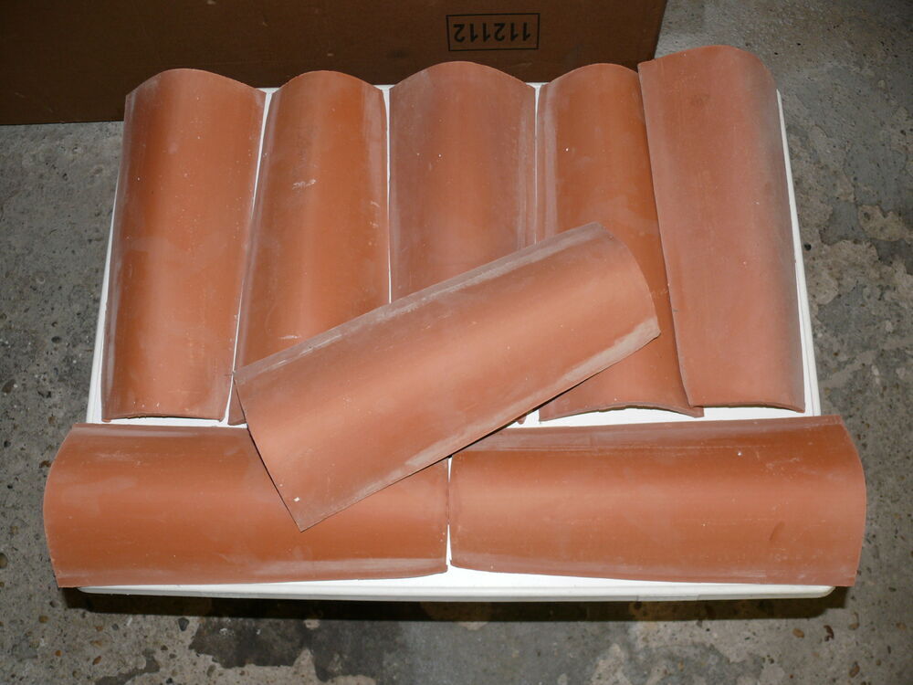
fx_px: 950
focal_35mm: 36
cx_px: 456
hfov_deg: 51.4
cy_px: 342
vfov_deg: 39.7
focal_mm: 7.6
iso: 100
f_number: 2.8
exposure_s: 1/30
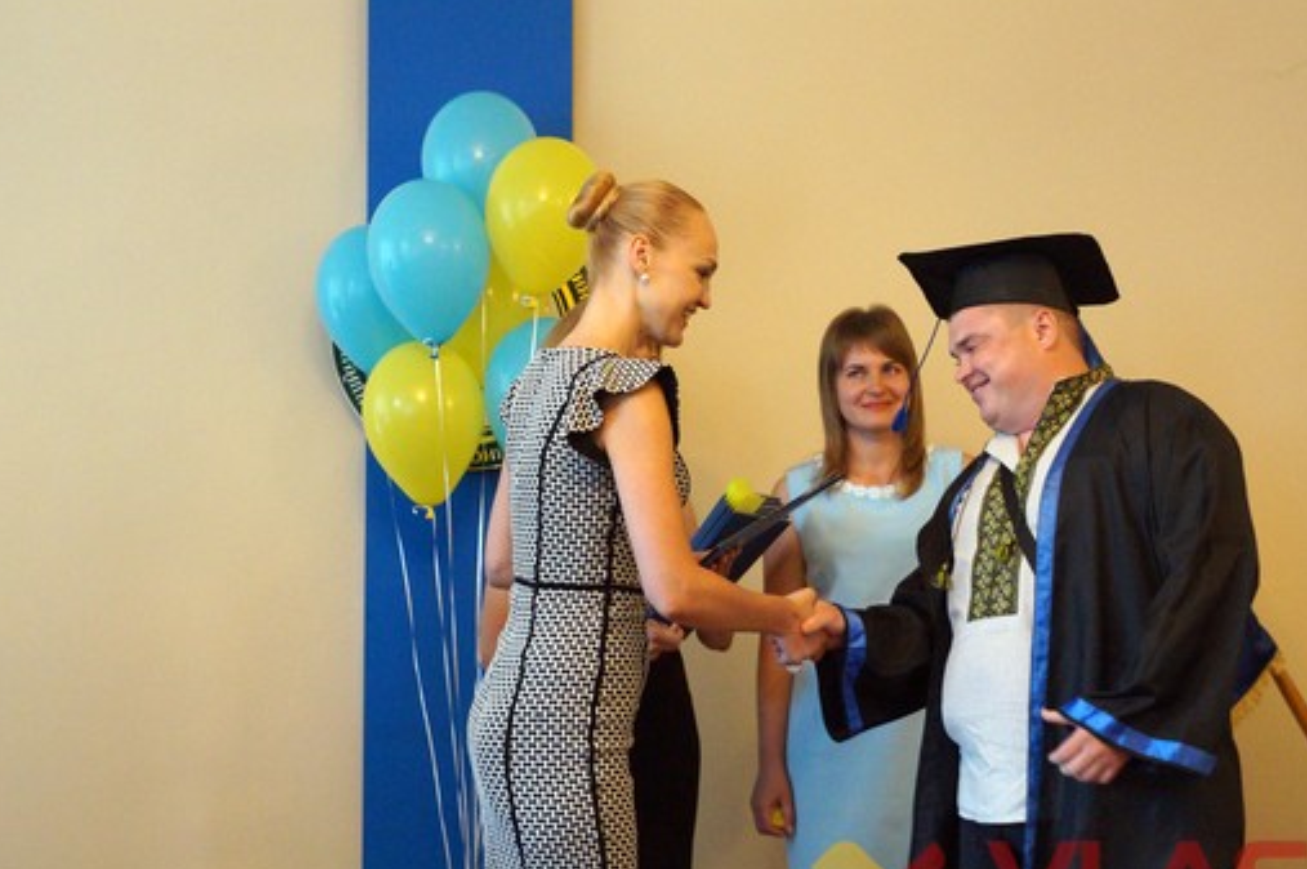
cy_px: 535
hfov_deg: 34.5
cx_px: 655
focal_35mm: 58
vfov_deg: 23.3
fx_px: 2104
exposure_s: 1/160
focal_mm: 28
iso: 2000
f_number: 4
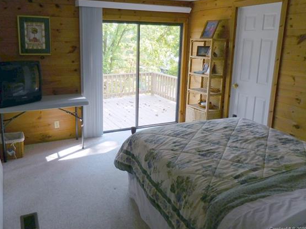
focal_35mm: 29
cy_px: 100
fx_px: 256
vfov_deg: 48.1
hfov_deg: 61.4
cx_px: 132
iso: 125
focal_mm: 4.5
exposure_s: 1/50
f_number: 3.3
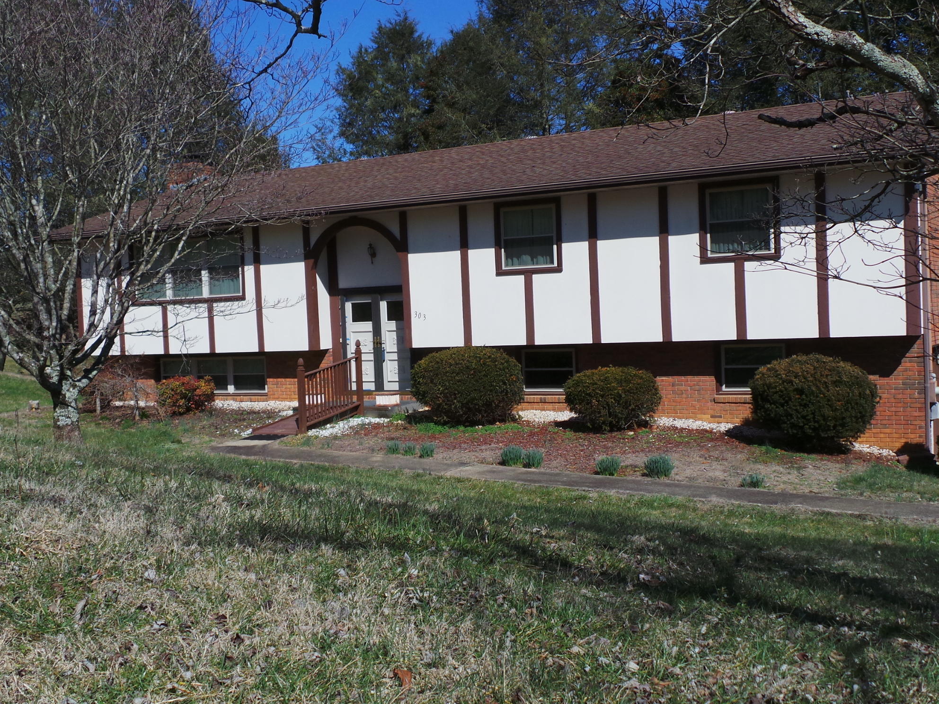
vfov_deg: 34.3
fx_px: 1139
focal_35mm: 42
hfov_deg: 44.8
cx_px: 470
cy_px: 352
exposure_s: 1/1250
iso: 100
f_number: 4
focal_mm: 7.5
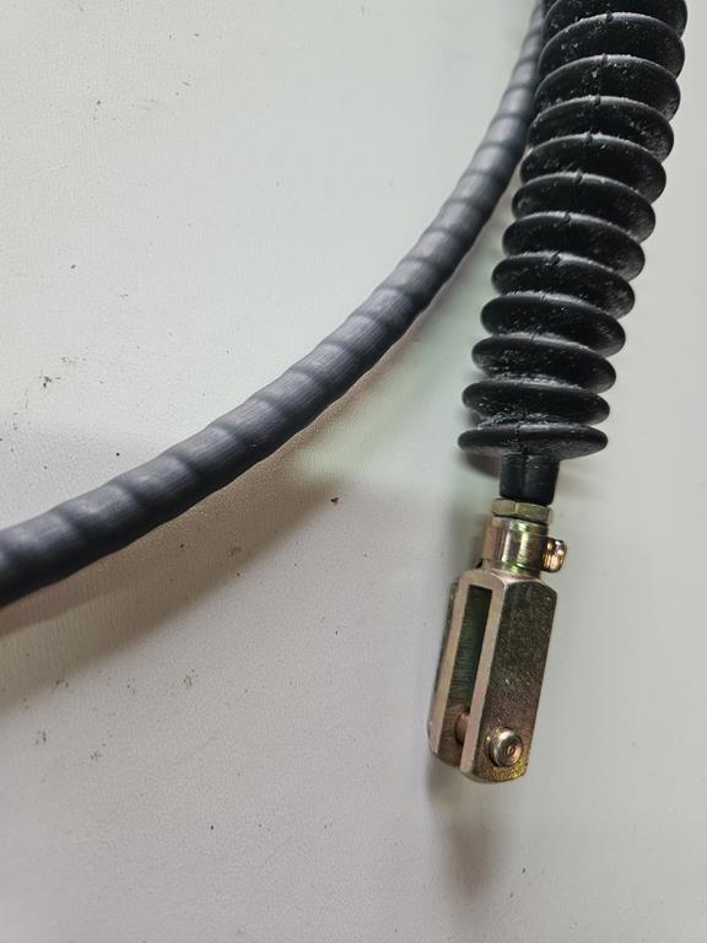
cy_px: 472
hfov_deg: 58.9
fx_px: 626
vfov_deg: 73.9
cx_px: 354
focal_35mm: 23
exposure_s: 1/100
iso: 250
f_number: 1.8
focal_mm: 5.4
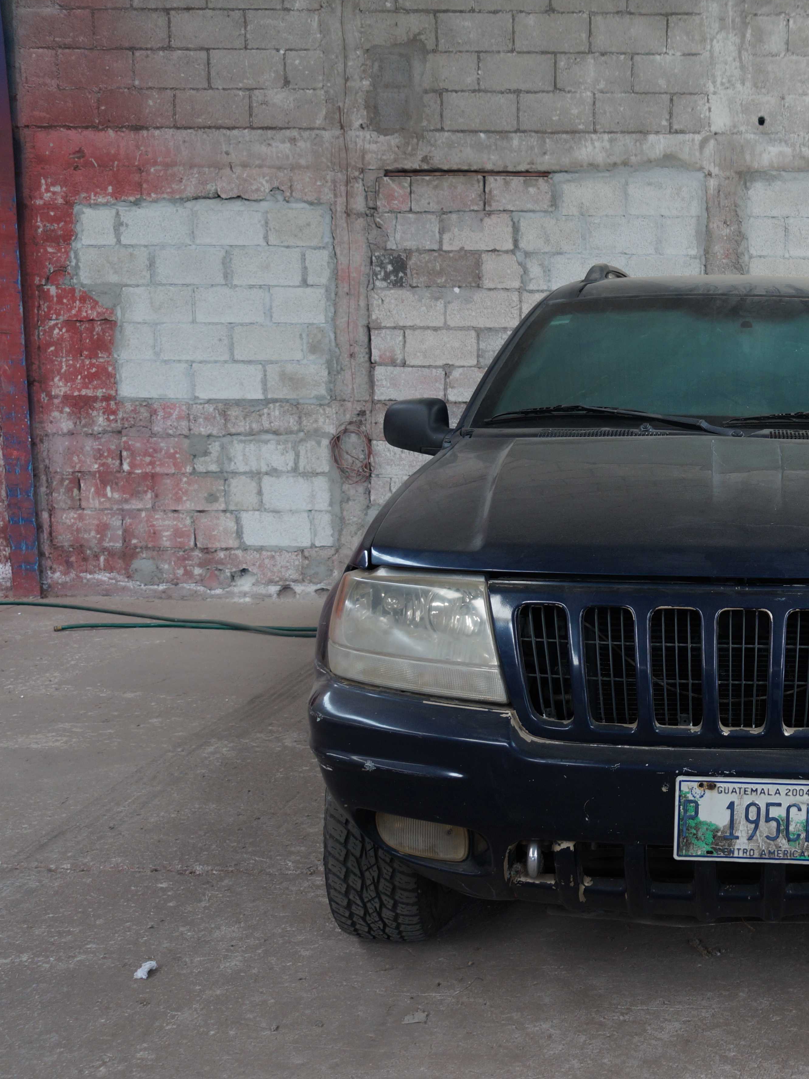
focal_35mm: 40
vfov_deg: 46.8
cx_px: 758
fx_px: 1246
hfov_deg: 33.7
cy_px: 545
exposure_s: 1/60
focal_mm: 18
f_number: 4
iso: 200
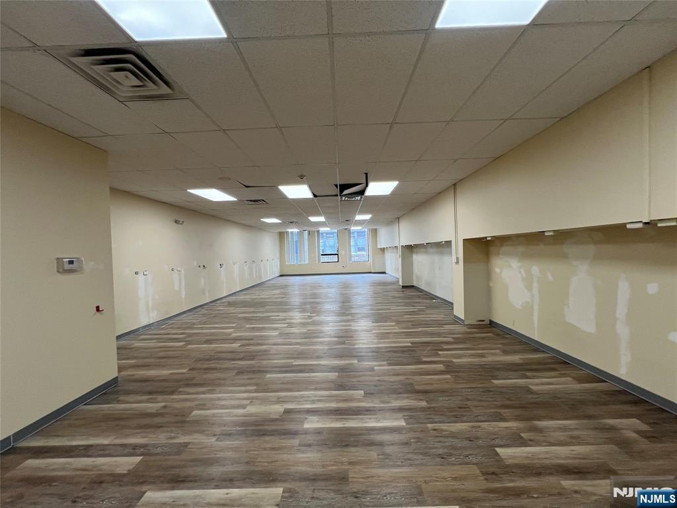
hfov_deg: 106.2
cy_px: 254
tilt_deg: -0.6
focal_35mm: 13
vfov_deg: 89.9
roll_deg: +1.7
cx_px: 338
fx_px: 254
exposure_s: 1/120
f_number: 1.8
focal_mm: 1.57
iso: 100
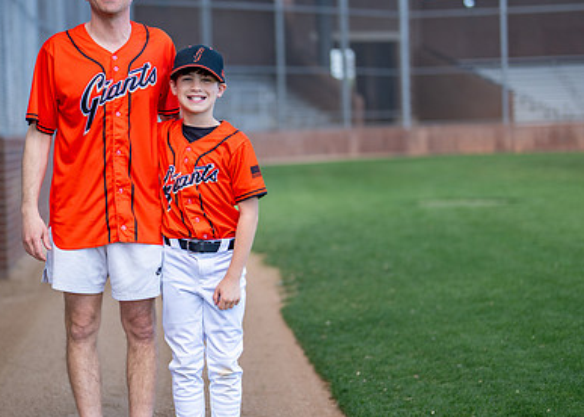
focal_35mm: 84
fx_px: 1393
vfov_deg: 17.0
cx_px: 160
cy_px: 219
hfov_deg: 23.5
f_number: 1.2
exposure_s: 1/2000
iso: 125
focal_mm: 50
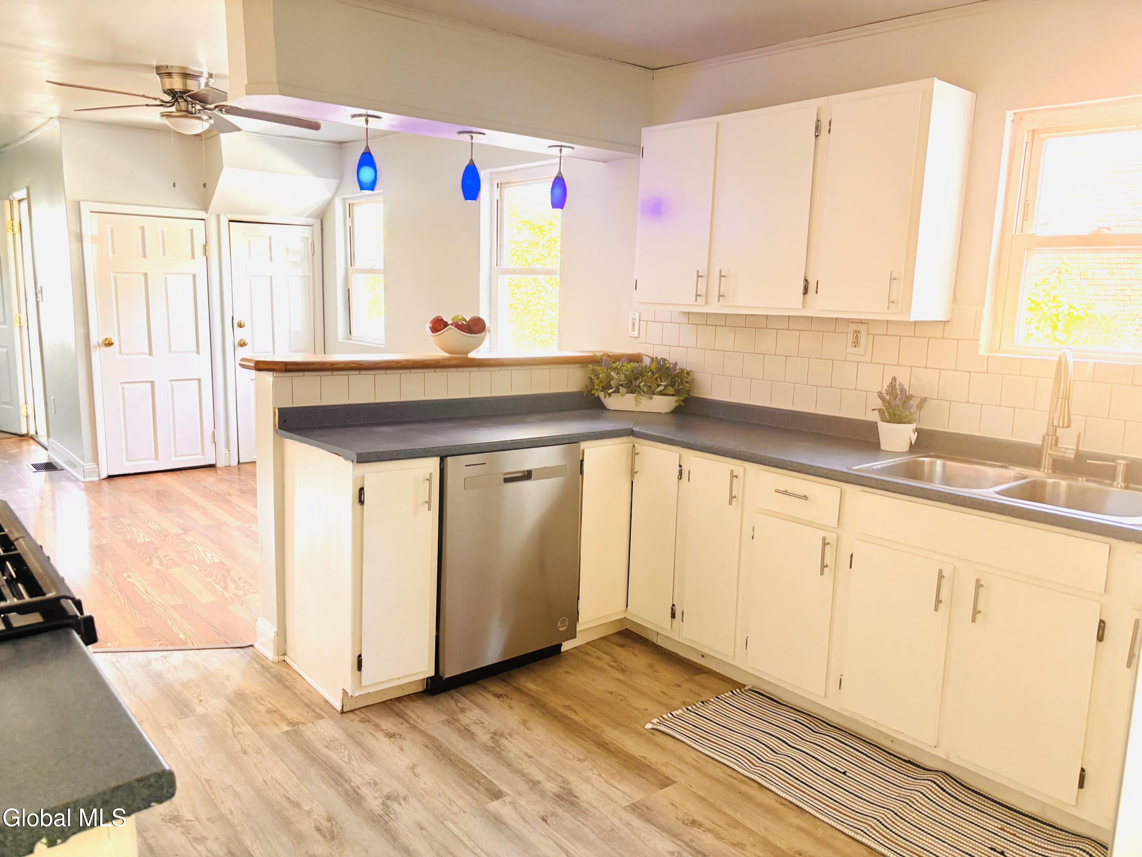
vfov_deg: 53.1
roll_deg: -1.7
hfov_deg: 67.3
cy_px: 428
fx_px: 858
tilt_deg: -7.5
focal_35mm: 26
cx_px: 571
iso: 125
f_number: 1.6
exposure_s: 1/60
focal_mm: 5.96
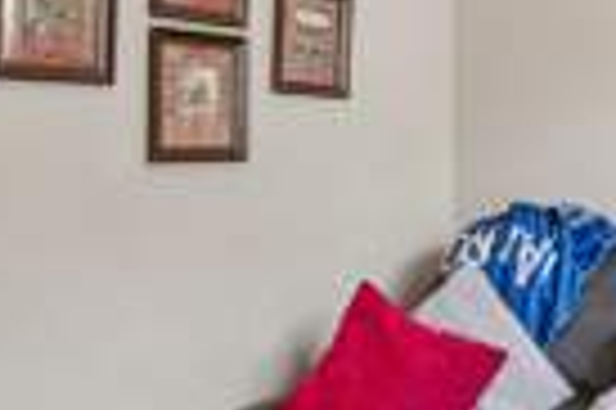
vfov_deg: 26.2
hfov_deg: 35.1
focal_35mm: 51
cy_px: 124
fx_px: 873
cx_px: 620
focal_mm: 14.6
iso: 100
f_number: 11
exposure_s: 1/2
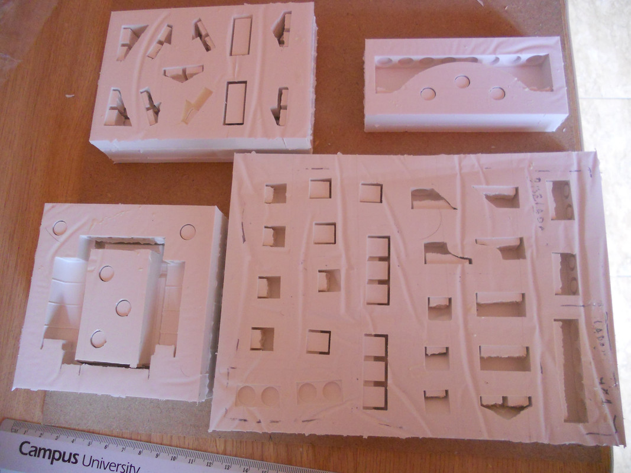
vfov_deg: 51.3
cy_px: 236
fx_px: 492
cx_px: 316
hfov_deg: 65.3
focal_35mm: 27
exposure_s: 1/30
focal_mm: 4.9
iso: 400
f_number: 3.2
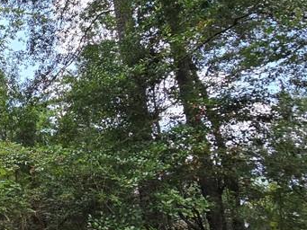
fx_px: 346
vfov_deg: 36.2
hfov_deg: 30.3
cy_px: 165
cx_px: -139
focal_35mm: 39
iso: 50
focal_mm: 2.2
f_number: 2.2
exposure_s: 1/562
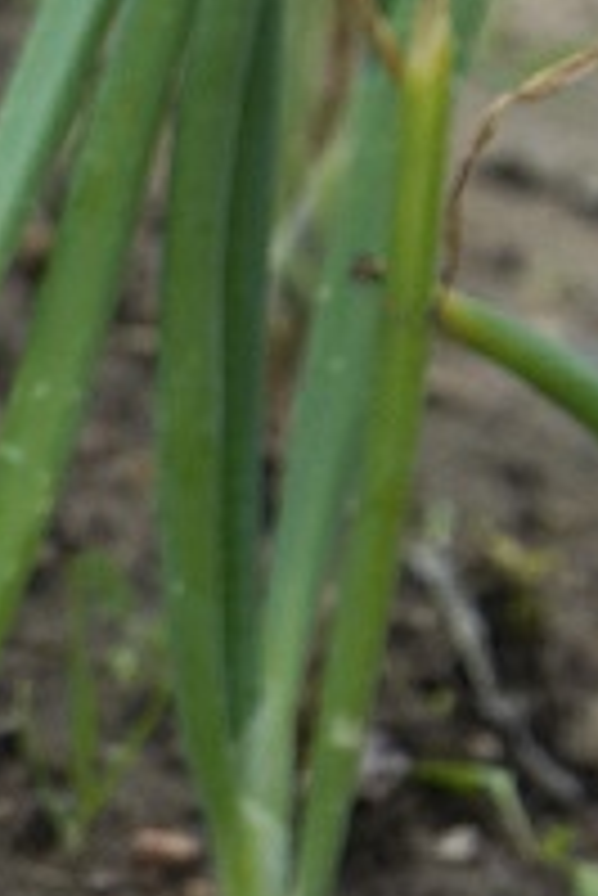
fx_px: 10496
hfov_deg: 3.1
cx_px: -1794
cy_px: 842
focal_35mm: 422
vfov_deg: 4.9
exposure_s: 1/250
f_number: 6.3
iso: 160
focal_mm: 48
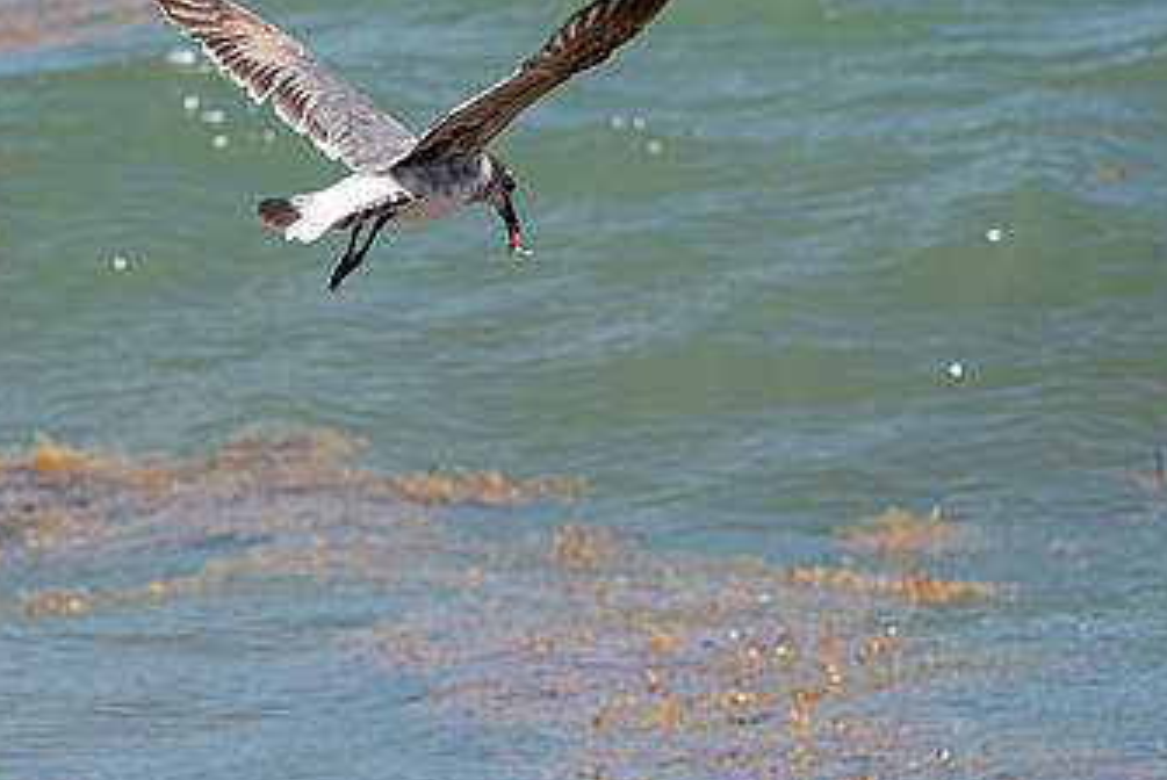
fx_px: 22451
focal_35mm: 692
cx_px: 212
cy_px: 364
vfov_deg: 2.0
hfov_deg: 3.0
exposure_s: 1/1250
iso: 640
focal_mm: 400
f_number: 10
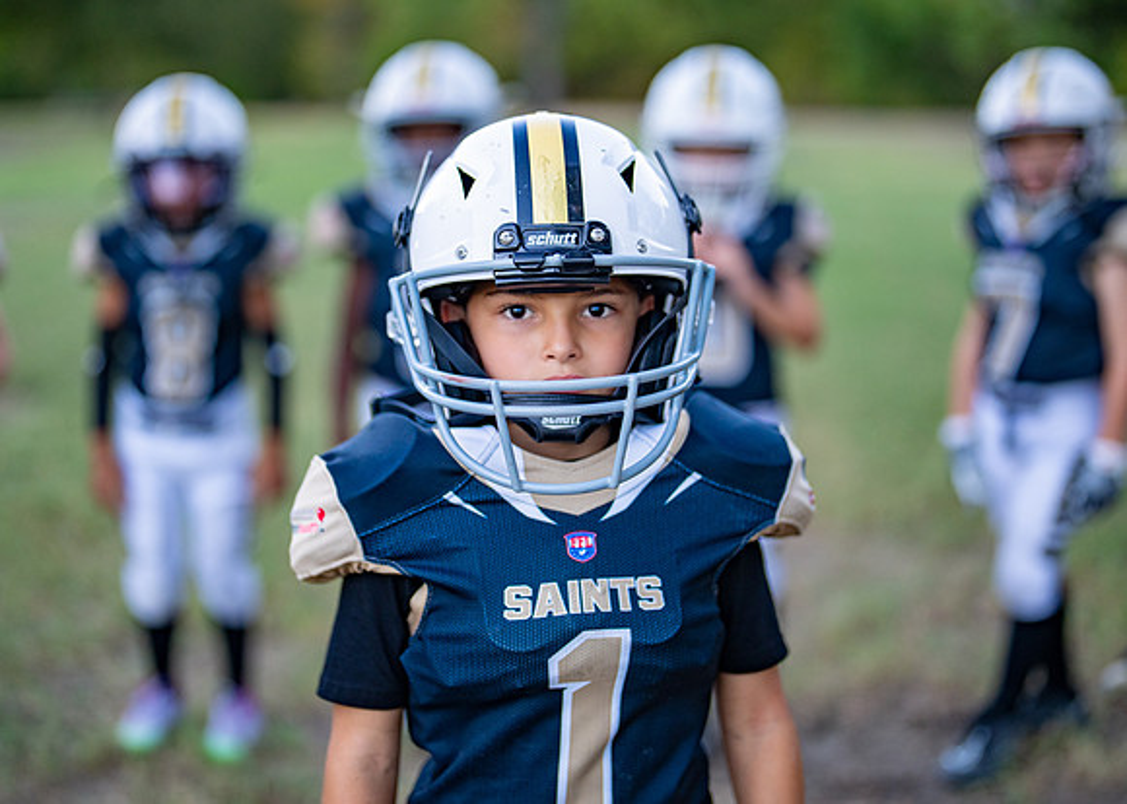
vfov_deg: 23.3
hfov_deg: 32.3
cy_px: 351
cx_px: 548
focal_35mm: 61
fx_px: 1947
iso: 500
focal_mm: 50
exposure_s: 1/800
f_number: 1.2
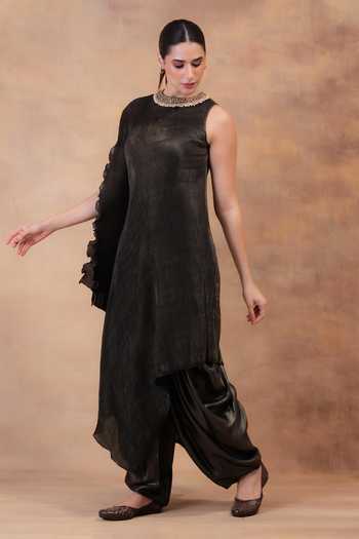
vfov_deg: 23.9
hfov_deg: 16.1
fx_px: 1271
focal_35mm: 85
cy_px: 270
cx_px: 180
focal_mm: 85
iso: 250
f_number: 9
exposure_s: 1/125
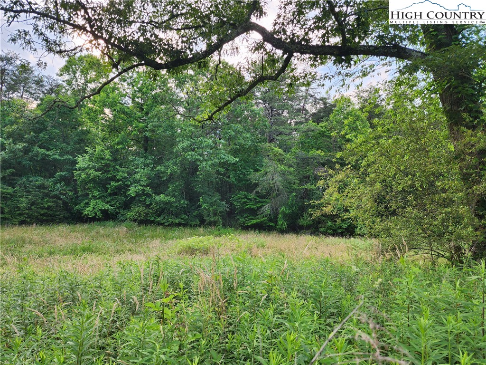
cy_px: 182
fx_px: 323
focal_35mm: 23
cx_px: 243
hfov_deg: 73.9
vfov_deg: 58.9
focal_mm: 6.4
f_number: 1.8
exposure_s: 1/180
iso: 32
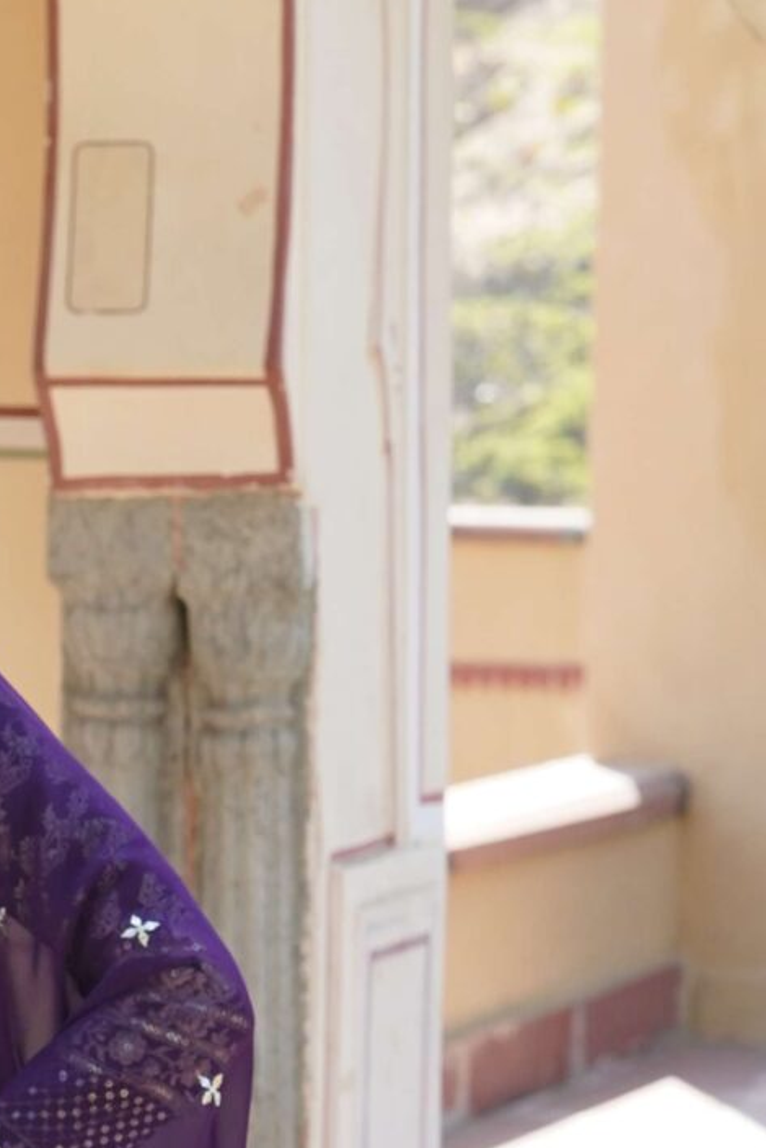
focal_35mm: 309
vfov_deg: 6.6
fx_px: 9852
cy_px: 1161
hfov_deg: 4.4
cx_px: -475
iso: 800
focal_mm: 85
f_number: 6.3
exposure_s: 1/500
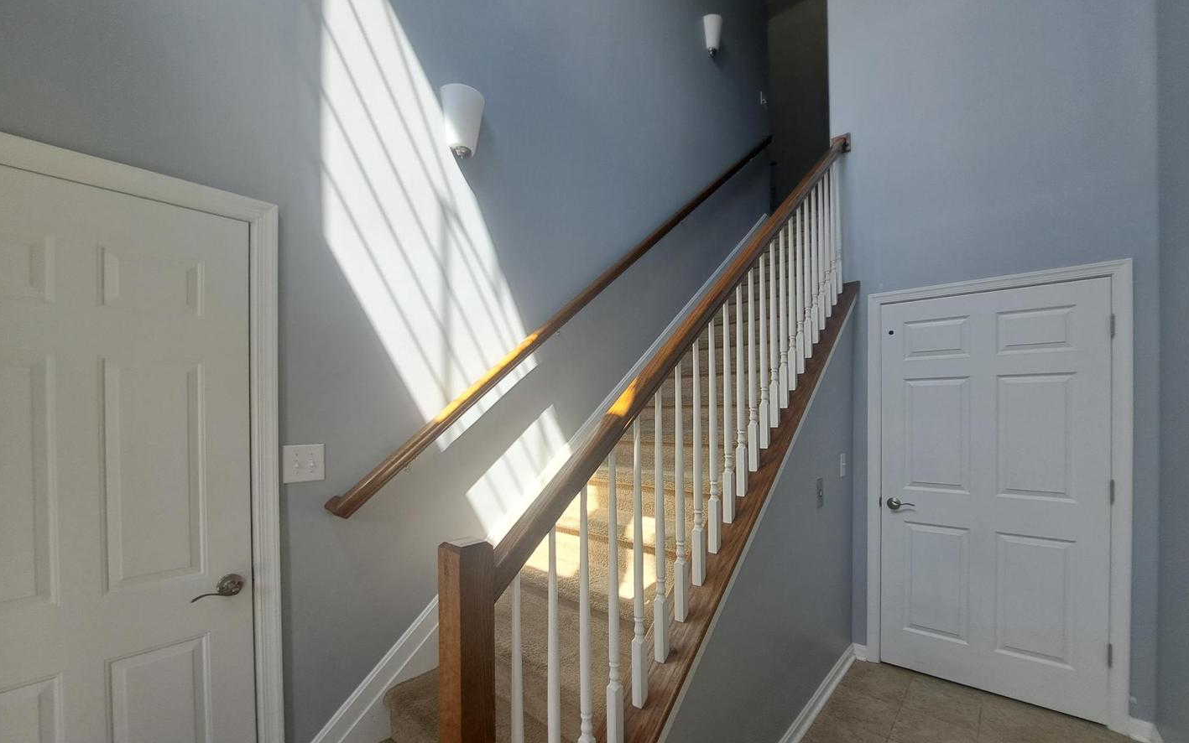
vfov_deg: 78.4
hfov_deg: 105.3
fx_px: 454
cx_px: 587
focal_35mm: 14
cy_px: 411
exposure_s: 1/120
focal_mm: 1.74
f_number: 2.2
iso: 50
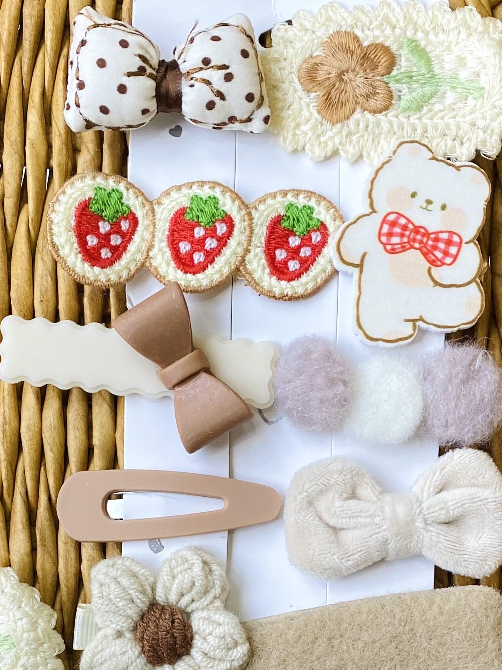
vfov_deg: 28.5
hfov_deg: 22.6
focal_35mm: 65
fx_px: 1257
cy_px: 618
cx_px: 197
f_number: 1.8
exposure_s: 1/121
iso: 64
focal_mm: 4.25
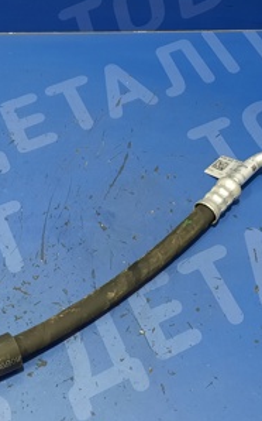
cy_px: 256
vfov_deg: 35.6
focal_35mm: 57
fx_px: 652
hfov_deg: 22.3
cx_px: 42
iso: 320
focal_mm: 4.6
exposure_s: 1/33
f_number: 2
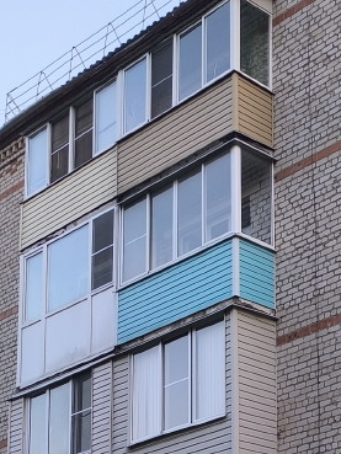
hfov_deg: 17.2
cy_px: 527
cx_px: 436
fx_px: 1063
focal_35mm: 81
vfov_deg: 22.5
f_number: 1.65
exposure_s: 1/100
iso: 250
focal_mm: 6.14
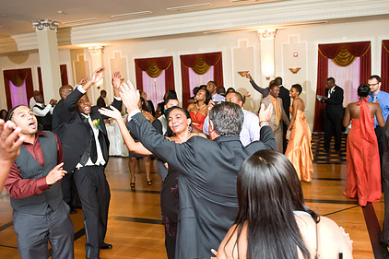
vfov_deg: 39.9
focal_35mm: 33
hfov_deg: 57.2
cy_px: 137
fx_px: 356
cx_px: 202
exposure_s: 1/125
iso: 3200
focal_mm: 24
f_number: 3.2
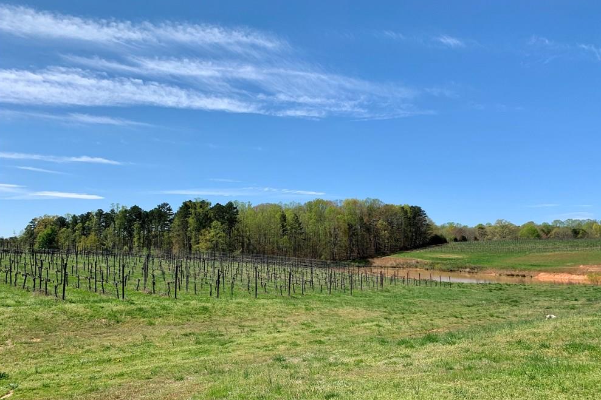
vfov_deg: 46.3
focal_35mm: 28
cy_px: 219
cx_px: 306
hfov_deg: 65.5
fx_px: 467
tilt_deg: +3.0
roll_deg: -0.1
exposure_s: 1/2481
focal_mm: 4.25
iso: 25
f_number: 1.8
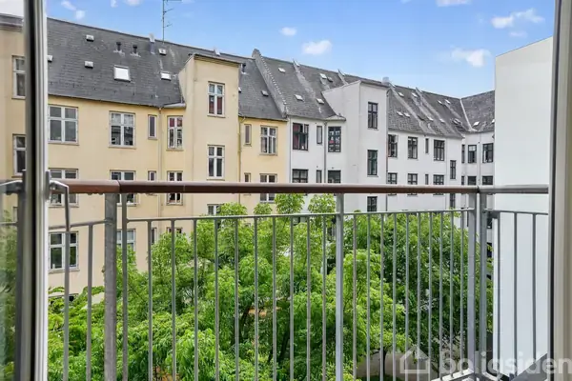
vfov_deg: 57.2
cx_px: 286
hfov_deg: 78.6
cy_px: 190
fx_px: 350
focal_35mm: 22
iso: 400
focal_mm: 22
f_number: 8
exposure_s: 1/800
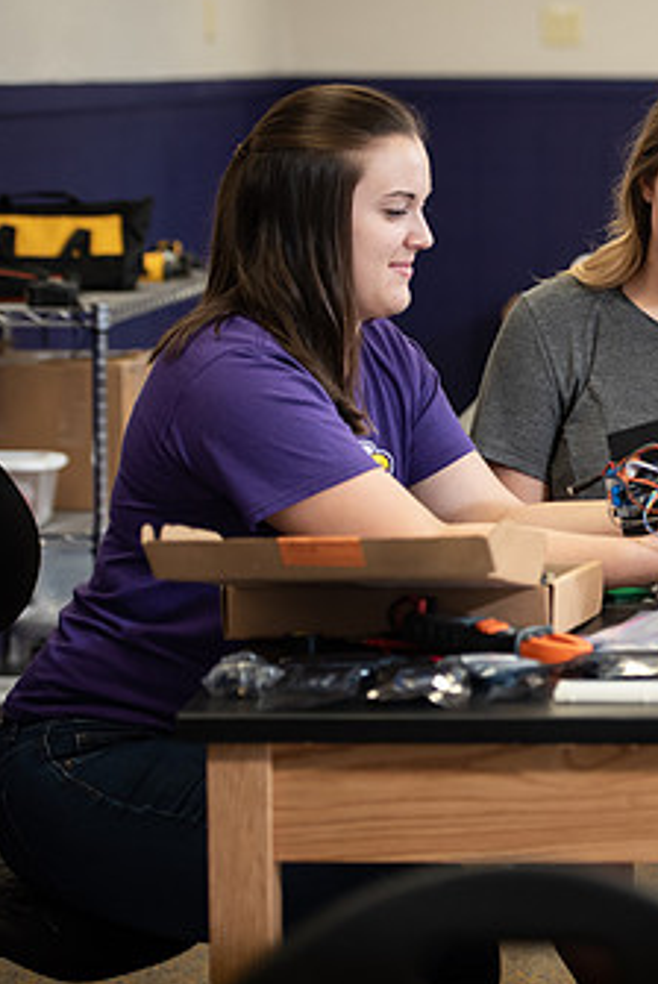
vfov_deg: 13.9
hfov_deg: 9.2
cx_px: 773
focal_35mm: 147
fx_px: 4022
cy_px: 433
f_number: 3.2
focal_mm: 85
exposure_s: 1/250
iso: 800
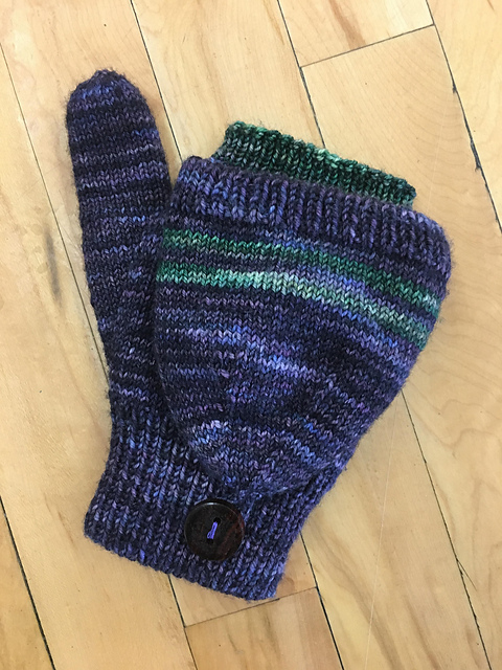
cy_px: 335
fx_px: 561
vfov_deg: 61.7
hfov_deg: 48.2
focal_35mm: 29
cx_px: 251
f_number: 2.2
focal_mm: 4.15
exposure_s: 1/30
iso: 125
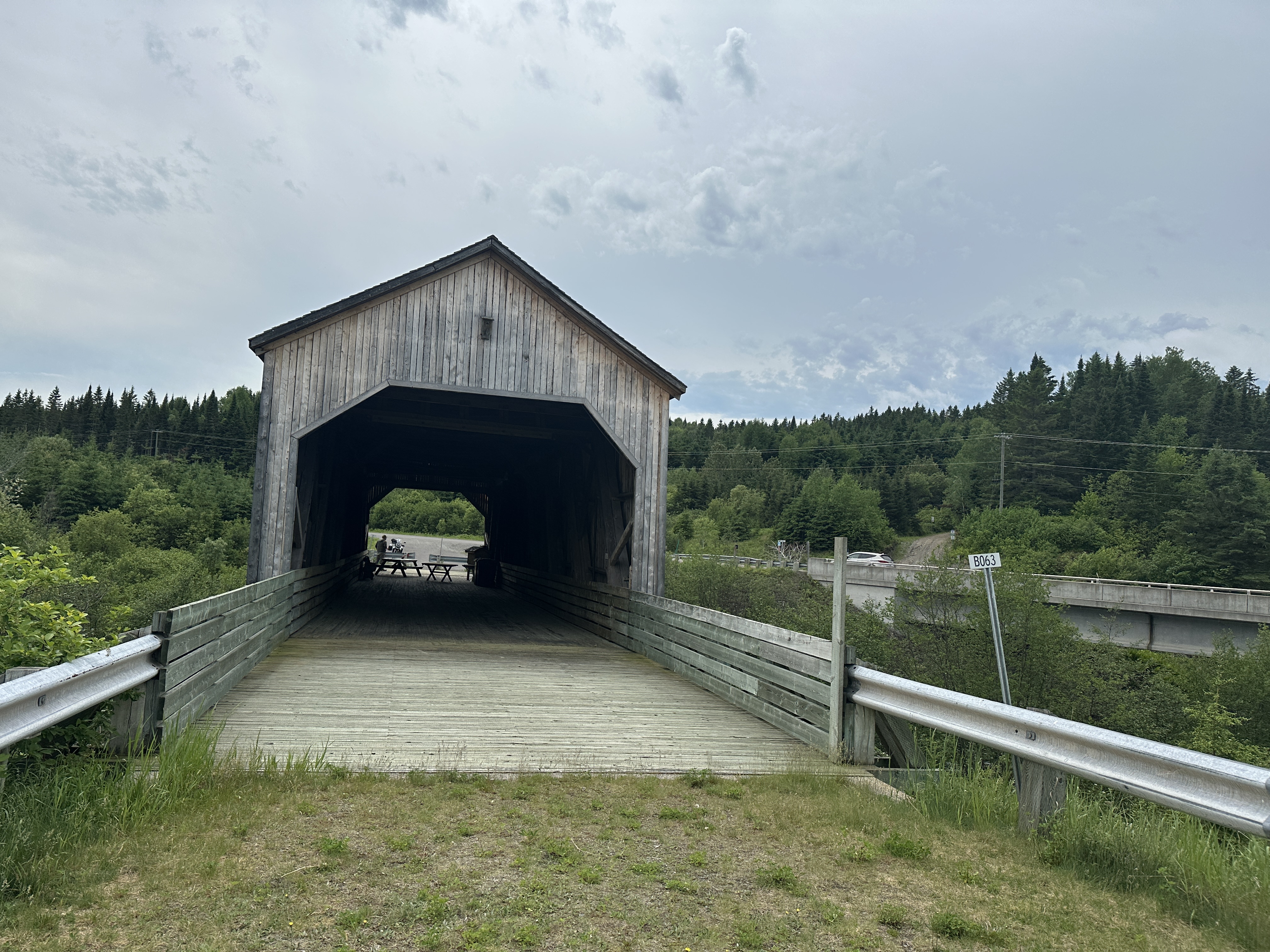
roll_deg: -3.4
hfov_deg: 71.6
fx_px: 881
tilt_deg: +4.2
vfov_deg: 56.8
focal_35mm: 24
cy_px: 476
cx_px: 635
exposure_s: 1/7576
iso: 80
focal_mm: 6.86
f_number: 1.78
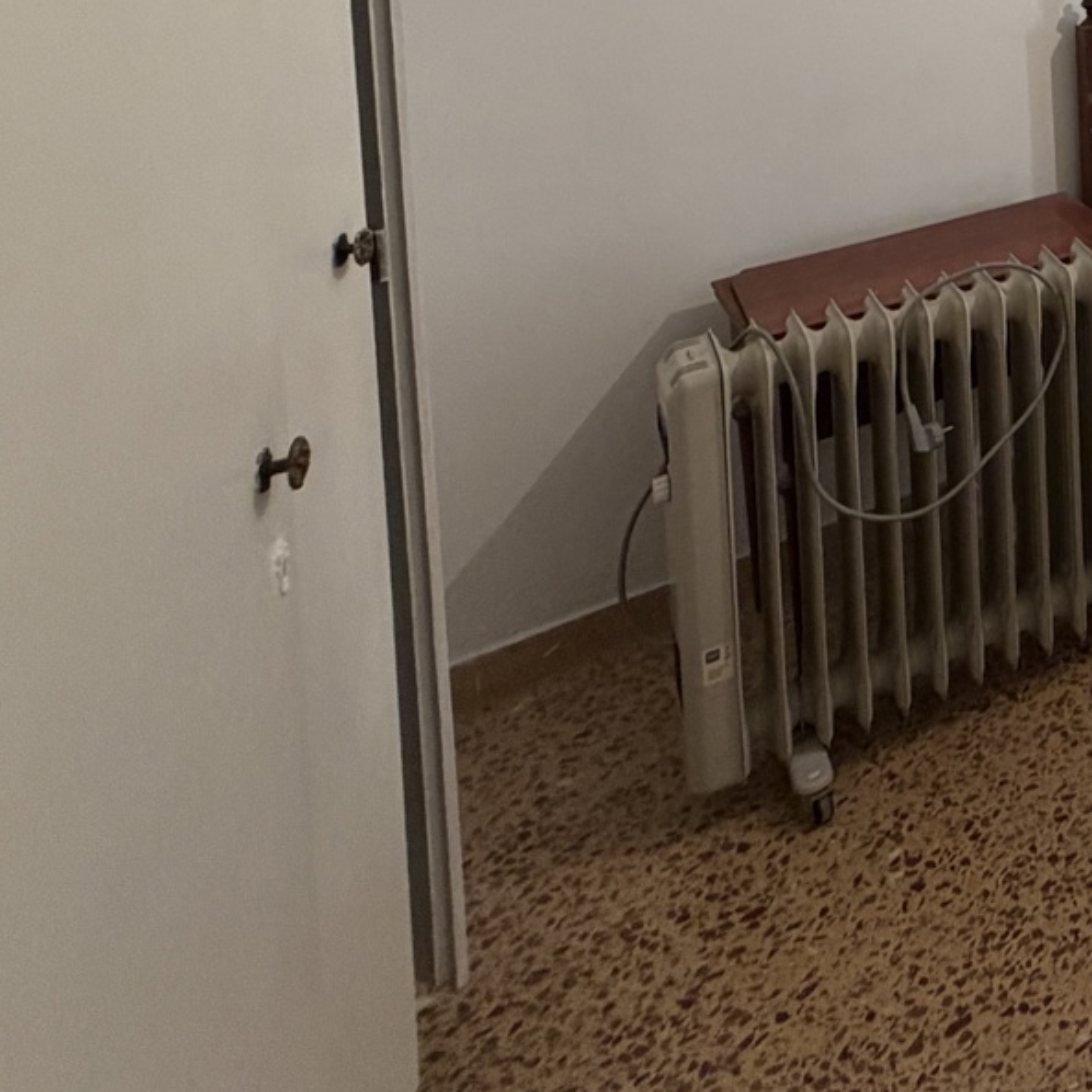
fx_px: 1428
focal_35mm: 40
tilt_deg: -3.6
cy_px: -224
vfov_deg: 33.7
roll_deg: +0.2
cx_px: 1647
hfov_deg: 27.8
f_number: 2.2
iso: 200
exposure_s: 1/50
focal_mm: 2.22
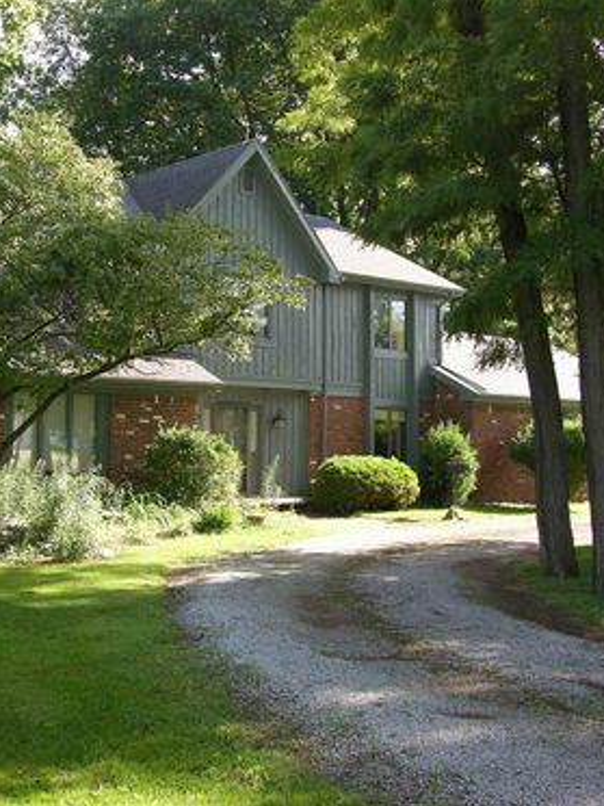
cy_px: 402
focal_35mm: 47
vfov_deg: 40.4
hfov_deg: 30.4
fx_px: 1093
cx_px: 158
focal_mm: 8.9
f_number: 3.5
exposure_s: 1/73
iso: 50
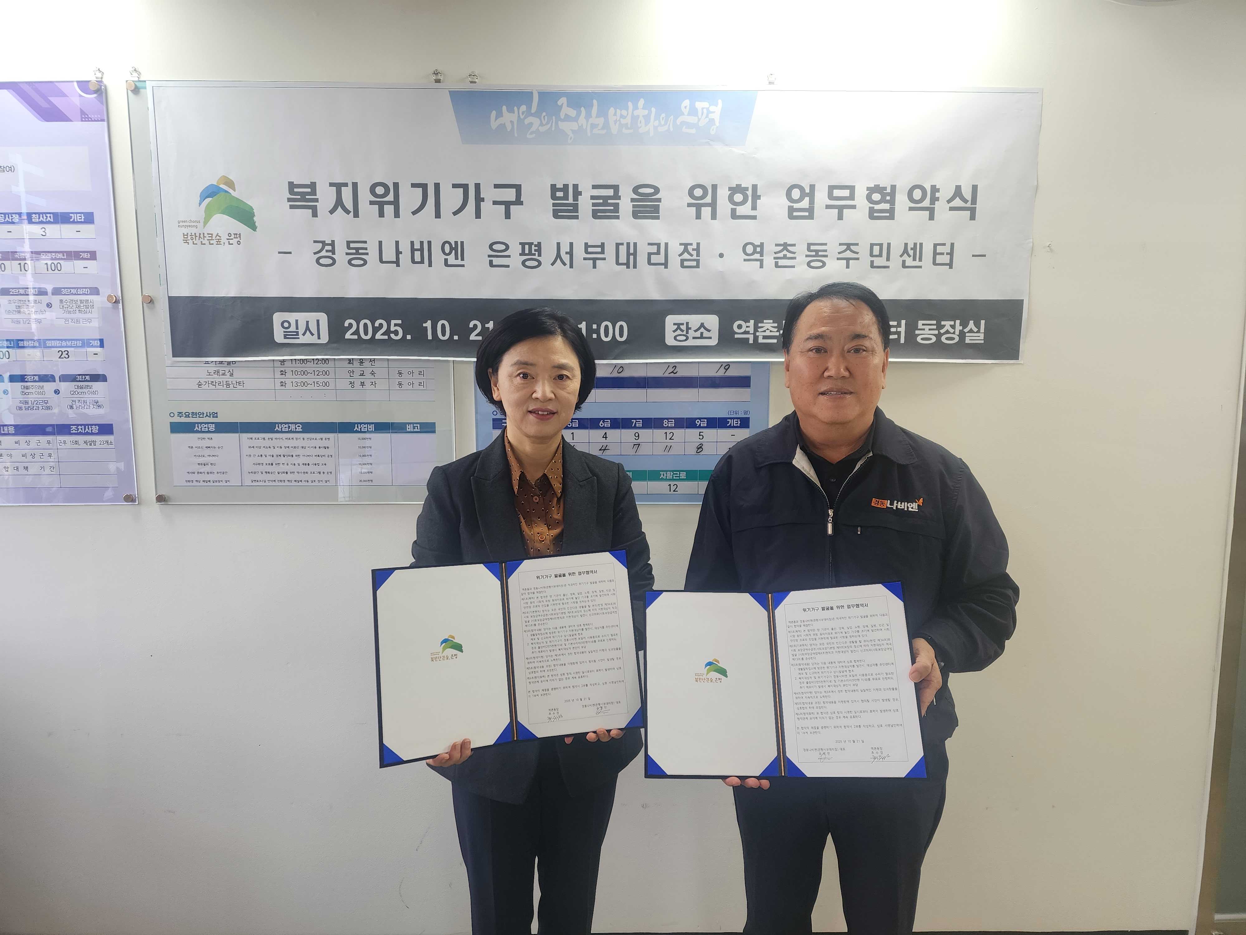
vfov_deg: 58.9
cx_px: 623
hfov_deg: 73.9
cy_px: 468
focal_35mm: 23
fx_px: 828
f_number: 1.8
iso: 100
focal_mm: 6.4
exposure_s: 1/120
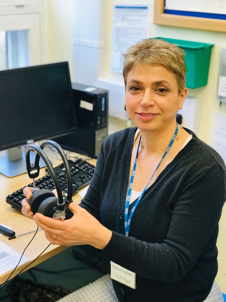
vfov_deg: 32.7
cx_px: 112
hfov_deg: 24.8
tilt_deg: -19.3
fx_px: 514
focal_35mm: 59
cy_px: 147
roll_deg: -3.0
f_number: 2.8
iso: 100
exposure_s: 1/50
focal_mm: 6.6
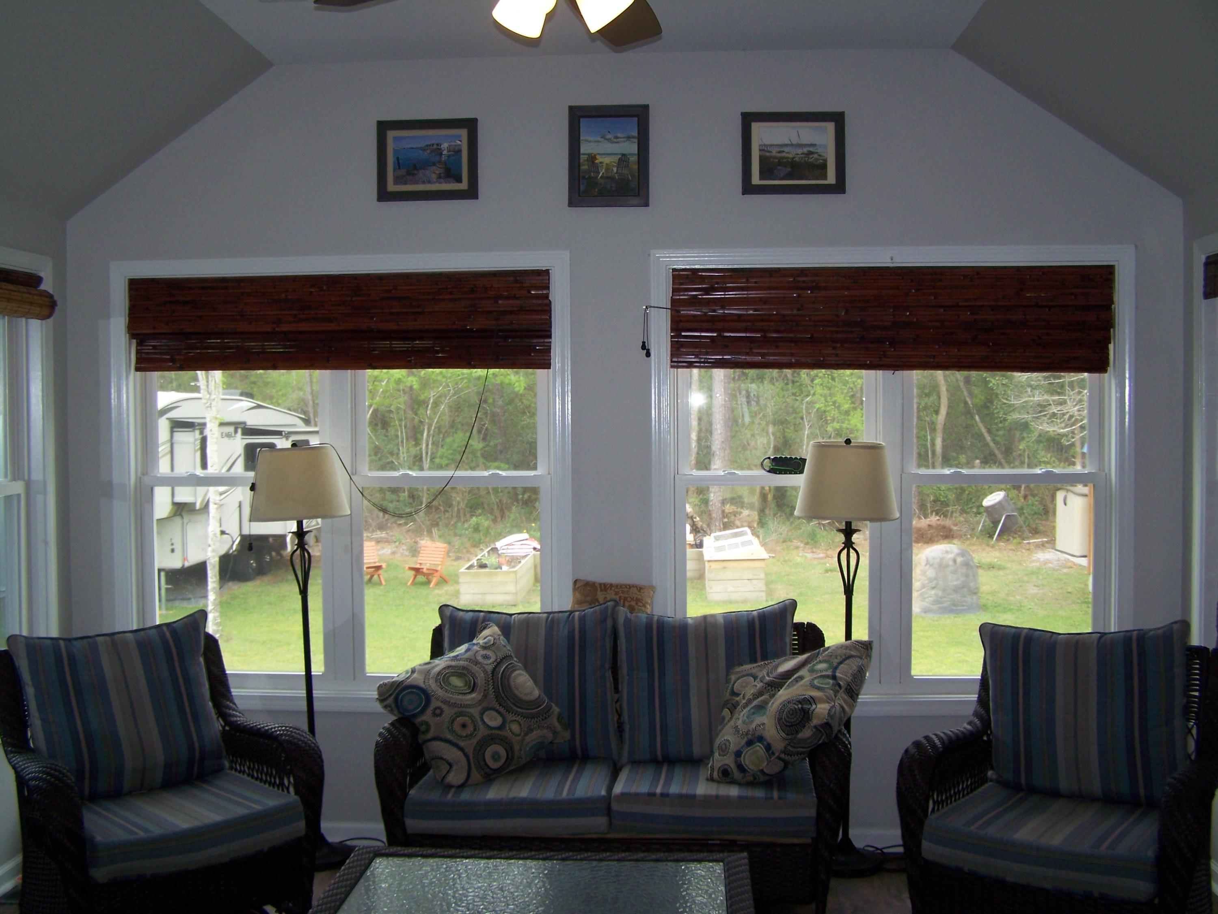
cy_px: 457
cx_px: 609
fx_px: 1337
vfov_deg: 37.7
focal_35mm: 38
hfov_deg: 49.0
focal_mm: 6.3
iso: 80
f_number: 2.8
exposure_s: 1/60
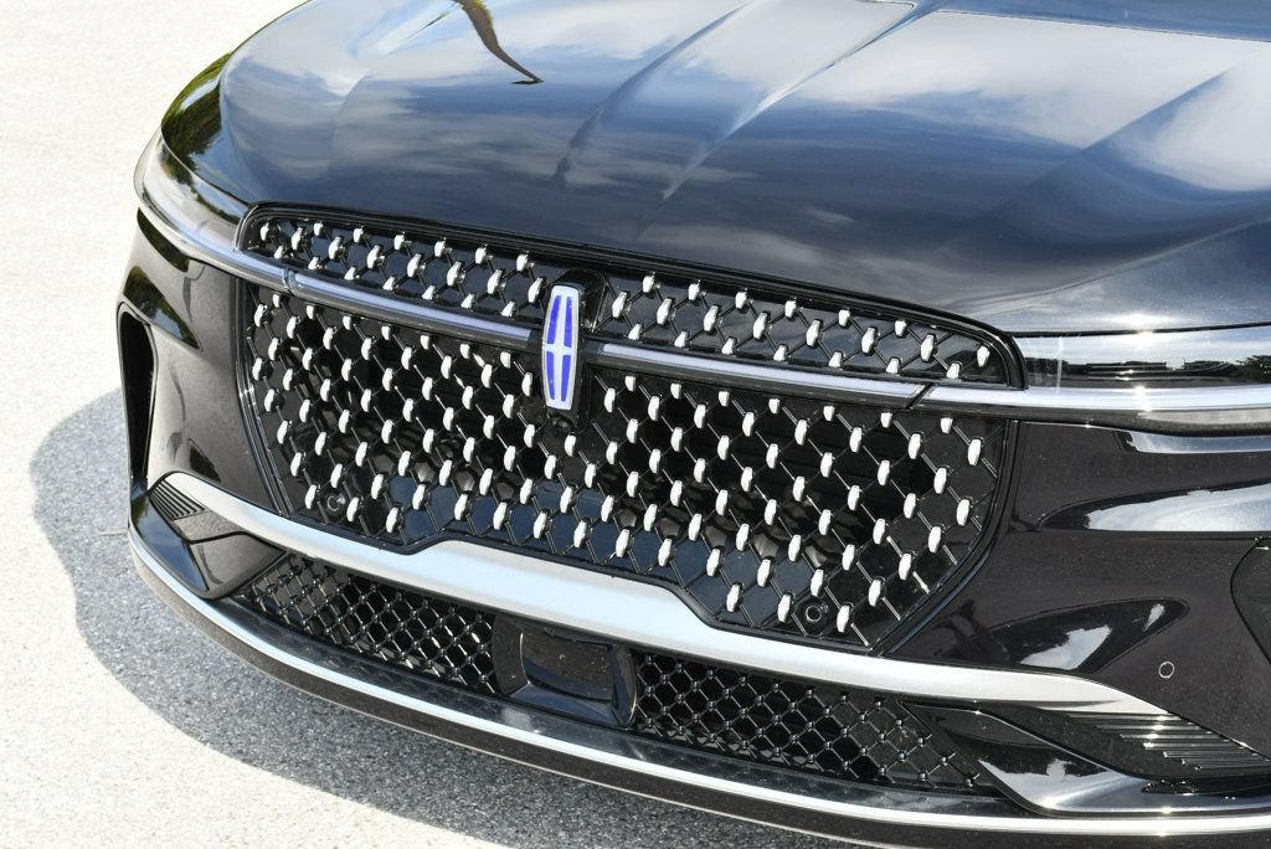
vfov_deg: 21.3
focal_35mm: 64
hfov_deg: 31.4
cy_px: 424
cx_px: 636
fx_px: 2261
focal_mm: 32
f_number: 6.3
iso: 200
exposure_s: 1/250
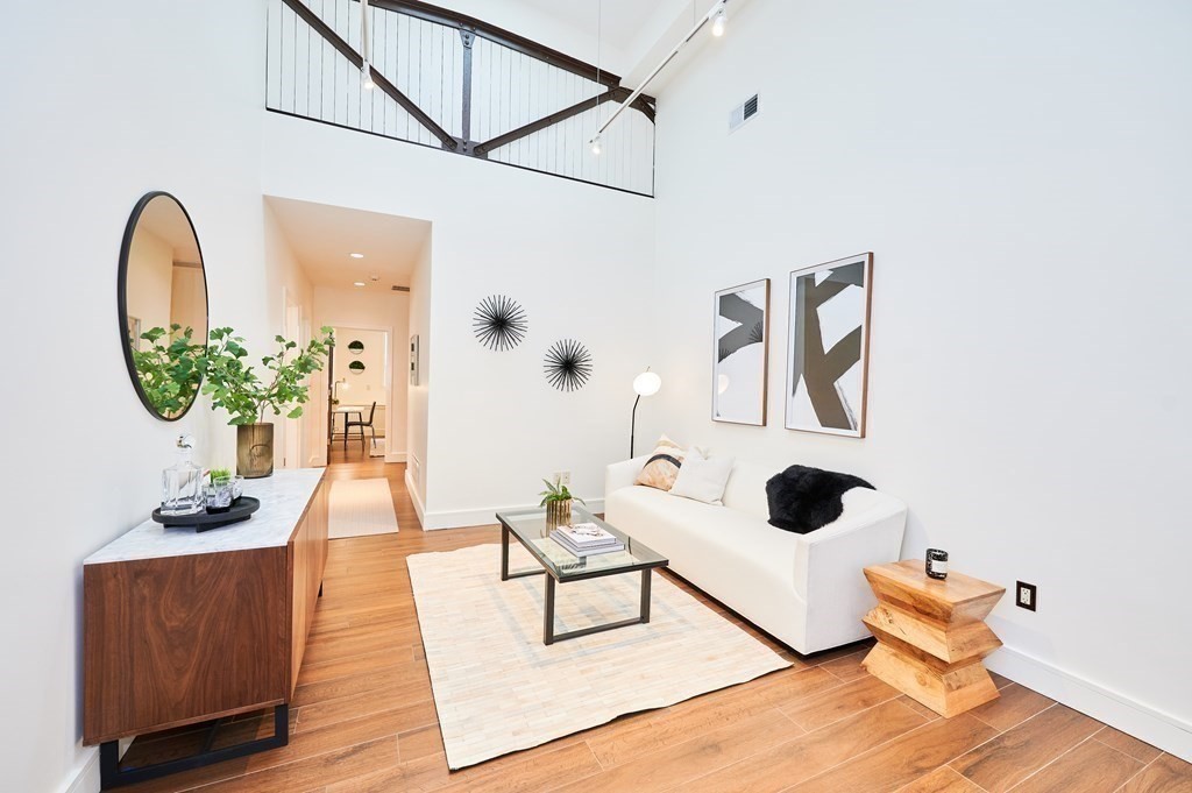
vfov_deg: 81.1
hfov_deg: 104.3
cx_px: 596
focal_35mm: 14
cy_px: 396
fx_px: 463
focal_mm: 14
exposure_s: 1/60
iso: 800
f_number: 5.6
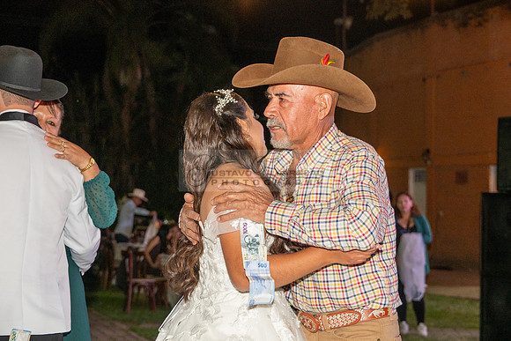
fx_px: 937
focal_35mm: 66
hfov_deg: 30.5
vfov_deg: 20.6
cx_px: 256
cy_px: 170
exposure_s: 1/200
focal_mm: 66
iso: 2000
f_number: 6
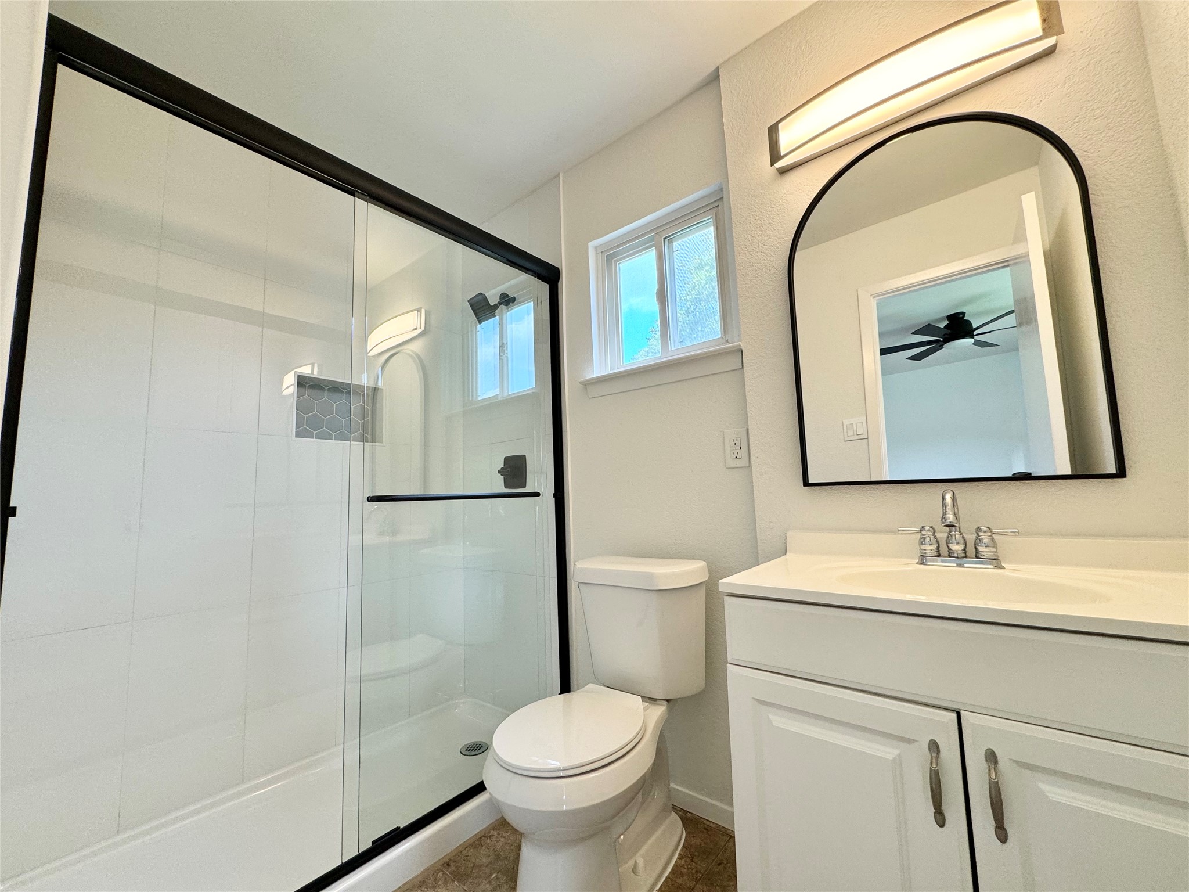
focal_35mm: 14
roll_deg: +2.2
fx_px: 481
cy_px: 446
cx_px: 594
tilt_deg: +5.8
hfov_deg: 102.1
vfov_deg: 85.7
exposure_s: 1/120
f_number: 2.2
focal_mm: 2.22
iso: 125
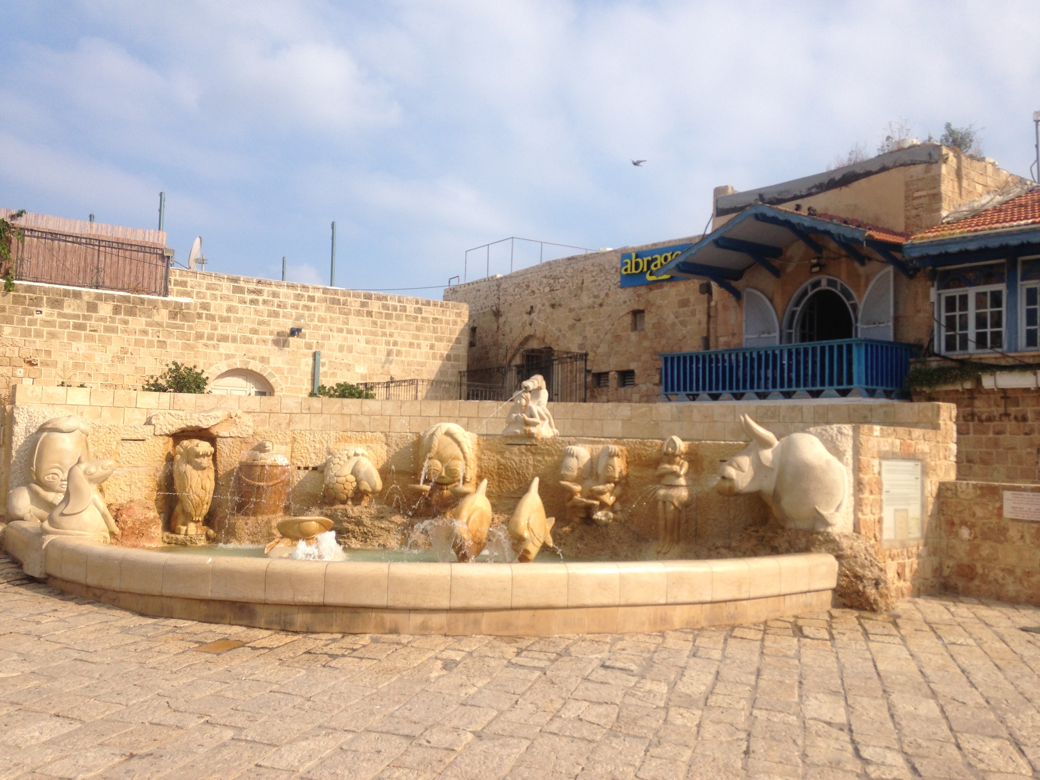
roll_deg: -0.5
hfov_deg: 55.4
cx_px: 520
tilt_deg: +3.0
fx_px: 991
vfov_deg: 42.9
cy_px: 390
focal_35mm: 33
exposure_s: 1/1748
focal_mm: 4.12
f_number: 2.4
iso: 50
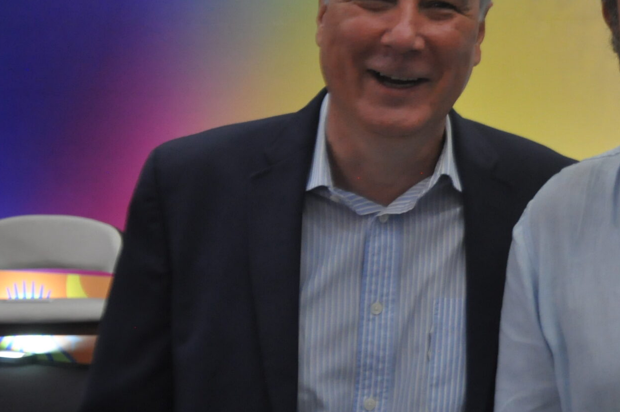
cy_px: 152
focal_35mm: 105
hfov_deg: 19.0
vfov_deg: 13.0
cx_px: 594
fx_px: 1806
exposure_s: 1/100
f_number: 4.2
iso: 1250
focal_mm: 34
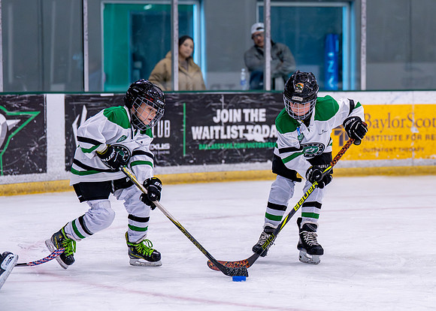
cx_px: 310
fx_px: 1960
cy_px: 157
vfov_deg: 9.1
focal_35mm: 158
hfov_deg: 12.7
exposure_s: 1/1250
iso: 2500
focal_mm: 99
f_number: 2.8
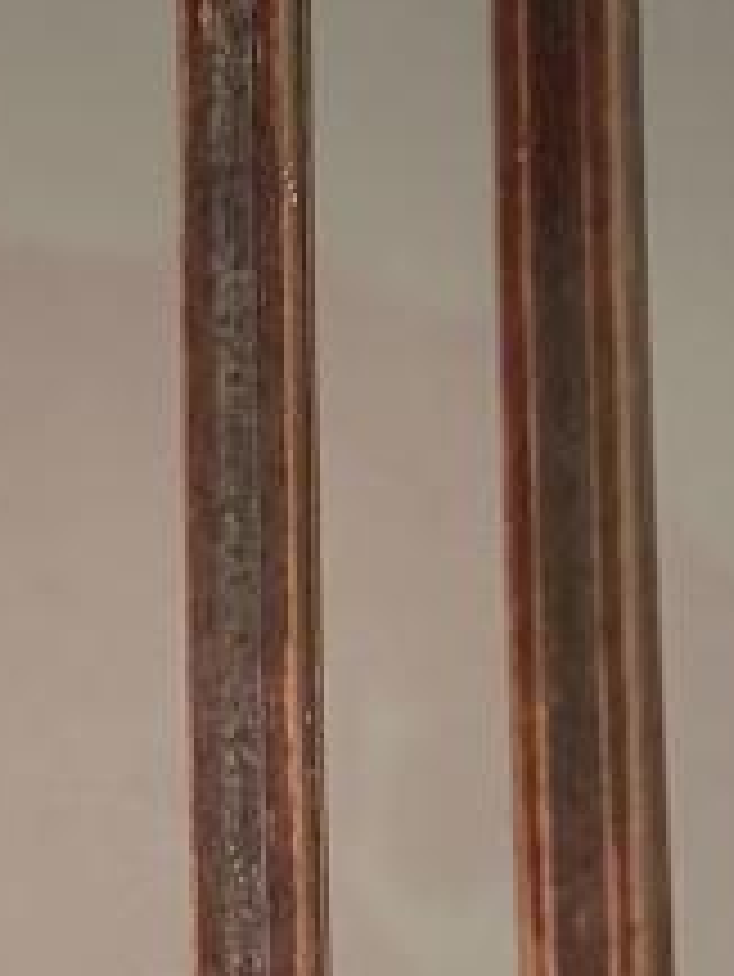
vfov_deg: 11.2
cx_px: 45
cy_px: 630
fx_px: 4999
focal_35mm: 177
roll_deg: +0.0
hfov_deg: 8.4
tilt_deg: +8.0
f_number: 1.78
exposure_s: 1/50
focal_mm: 6.76
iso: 250
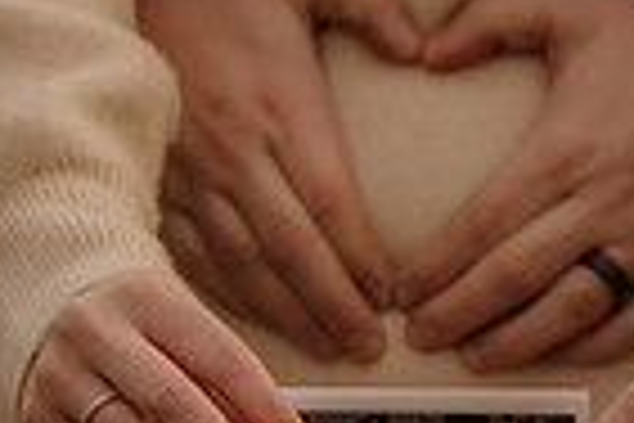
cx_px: 387
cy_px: 594
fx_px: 9228
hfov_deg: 3.9
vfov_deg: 2.6
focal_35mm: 524
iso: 320
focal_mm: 85
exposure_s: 1/1250
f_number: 1.4
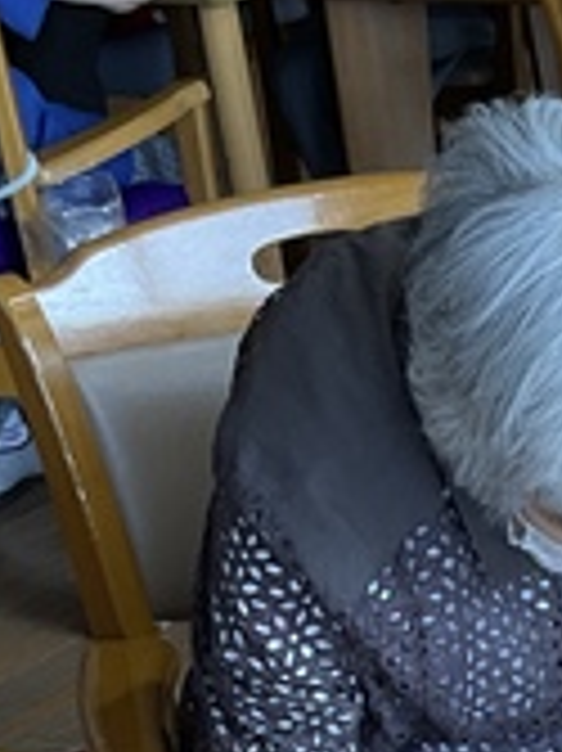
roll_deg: +5.5
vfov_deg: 13.4
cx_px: 926
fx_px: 3013
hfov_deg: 10.2
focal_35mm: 139
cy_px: 1130
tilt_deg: -31.9
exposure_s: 1/120
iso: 40
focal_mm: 3
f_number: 1.8
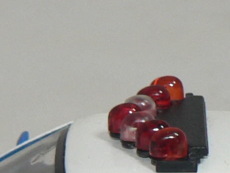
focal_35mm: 446
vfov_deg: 3.3
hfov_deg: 4.4
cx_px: 184
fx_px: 2963
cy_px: 264
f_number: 3.2
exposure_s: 1/60
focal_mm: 13.4
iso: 80
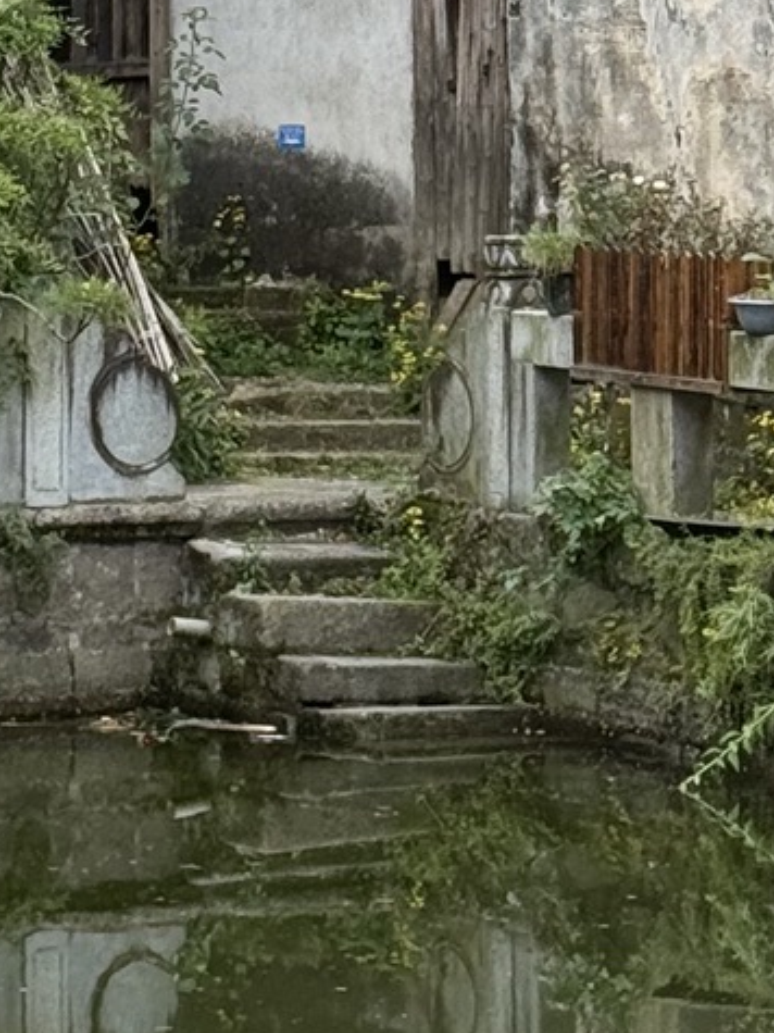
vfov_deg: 9.7
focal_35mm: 202
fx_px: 6025
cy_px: -157
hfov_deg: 7.3
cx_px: 104
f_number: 1.78
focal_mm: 6.76
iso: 100
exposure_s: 1/2146
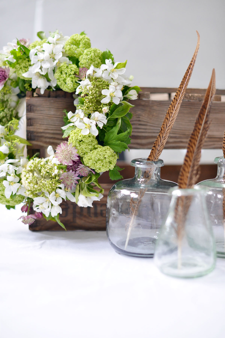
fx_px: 468
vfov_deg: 39.6
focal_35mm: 50
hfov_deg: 27.0
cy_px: 169
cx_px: 112
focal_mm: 50
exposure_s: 1/100
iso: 1000
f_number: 2
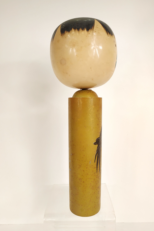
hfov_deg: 51.2
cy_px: 116
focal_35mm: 25
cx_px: 85
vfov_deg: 71.5
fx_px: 160
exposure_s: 1/100
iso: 160
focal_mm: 3.94
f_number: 1.9
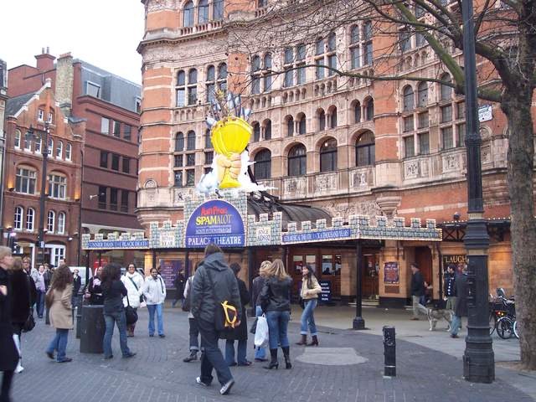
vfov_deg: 37.7
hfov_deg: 49.0
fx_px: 588
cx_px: 268
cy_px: 201
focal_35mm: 38
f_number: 2.8
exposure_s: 1/45
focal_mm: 8
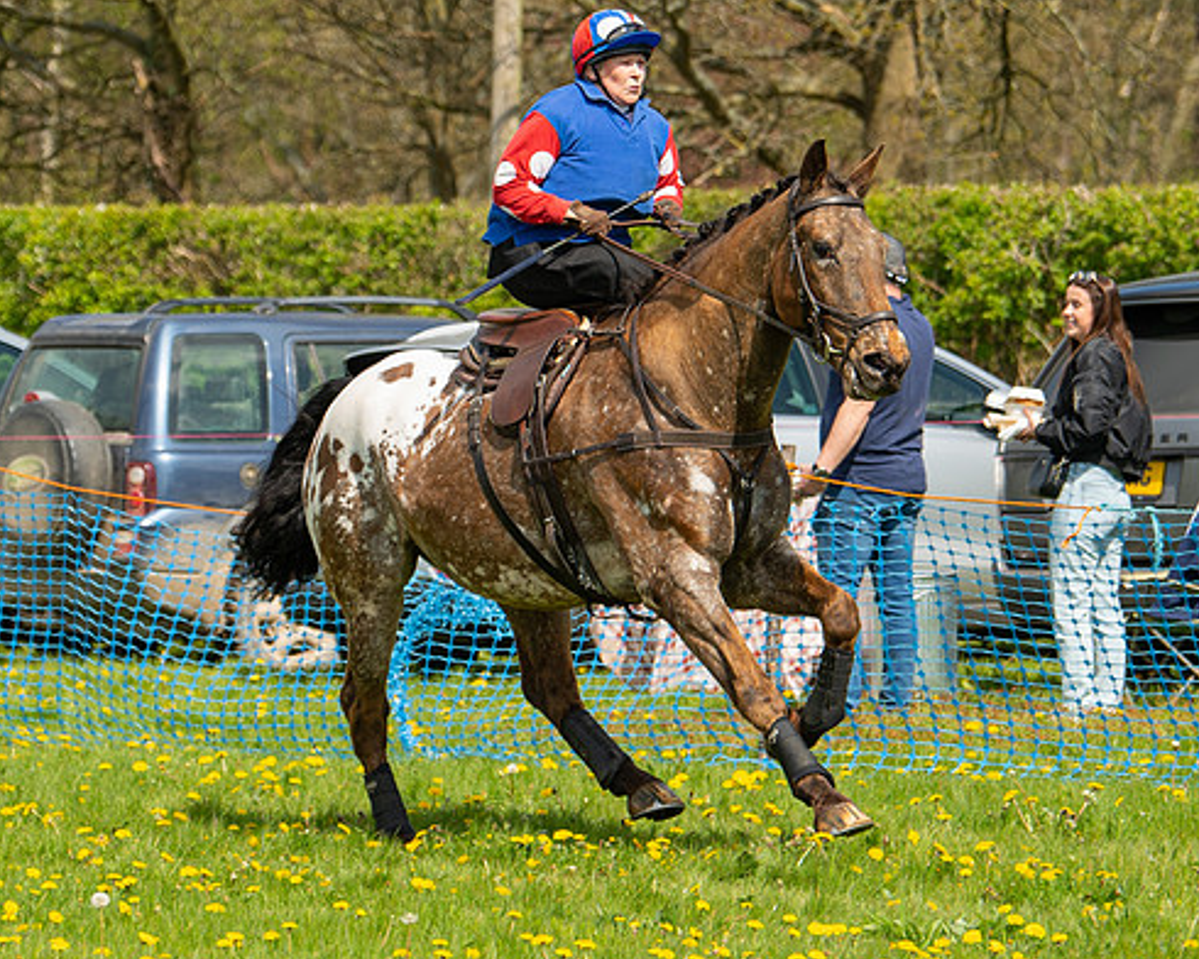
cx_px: 458
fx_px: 9262
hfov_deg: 7.4
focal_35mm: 261
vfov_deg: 5.9
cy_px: 498
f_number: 4
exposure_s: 1/1250
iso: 200
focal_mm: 122
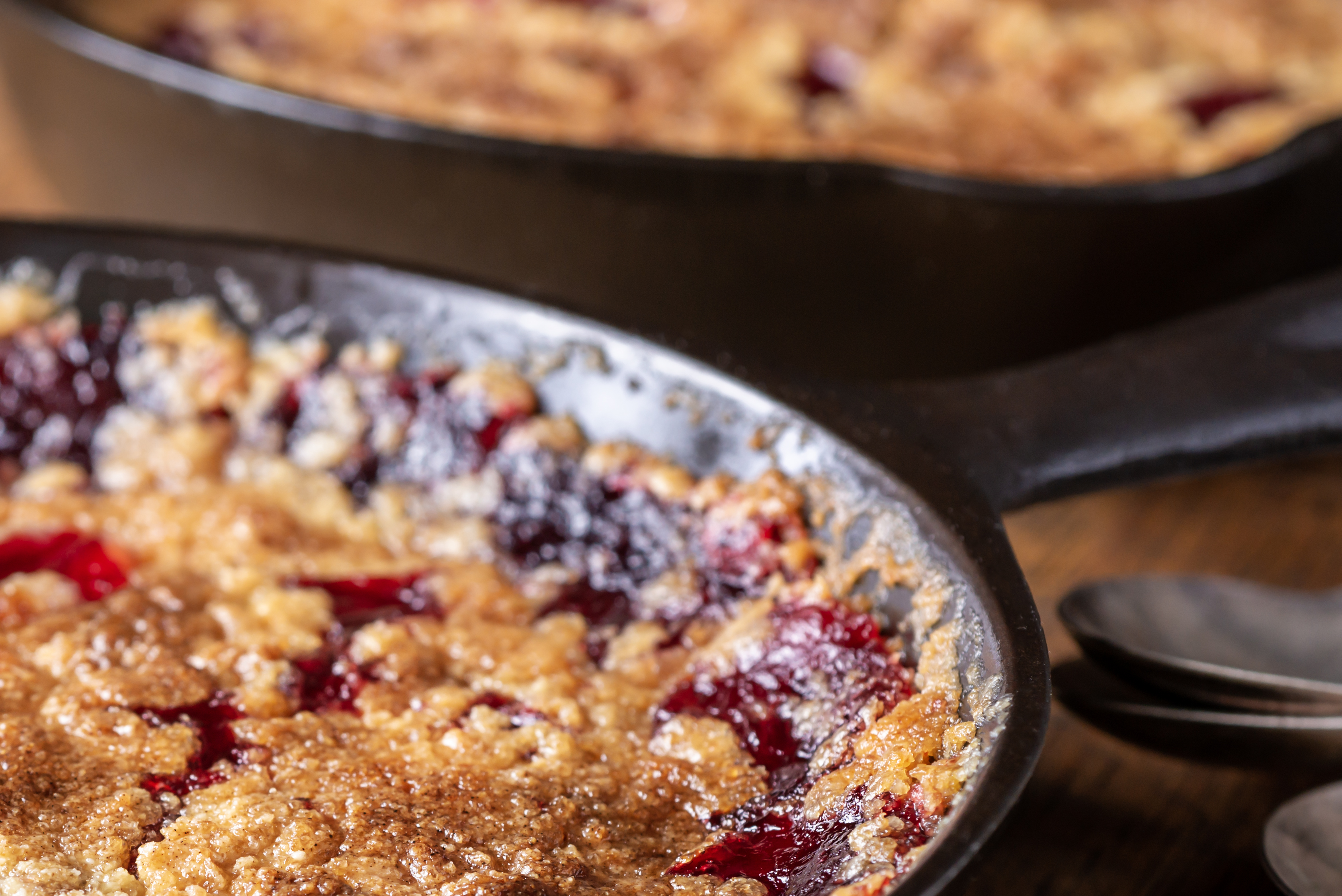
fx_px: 4885
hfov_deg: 15.5
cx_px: 232
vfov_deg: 10.4
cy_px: 771
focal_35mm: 131
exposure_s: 1/200
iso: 320
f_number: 9
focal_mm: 60
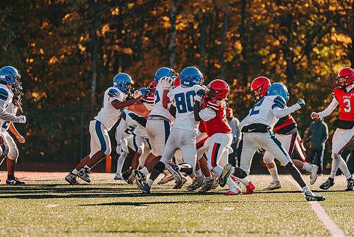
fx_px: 2105
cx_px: 194
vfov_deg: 6.4
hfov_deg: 9.6
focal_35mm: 214
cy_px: 124
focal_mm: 190
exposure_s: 1/3200
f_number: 3.5
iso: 125
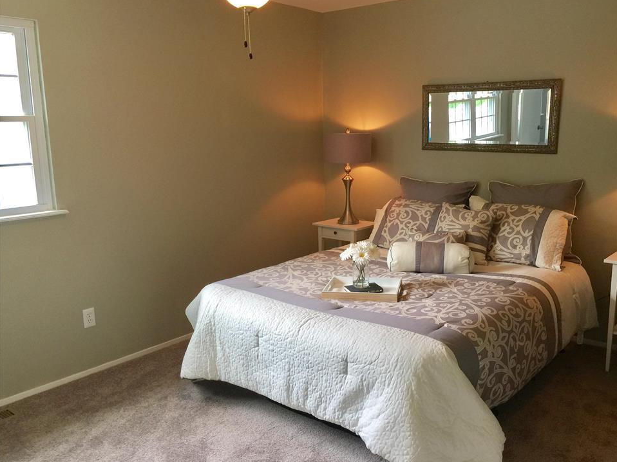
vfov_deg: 45.4
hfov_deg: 58.3
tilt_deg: -9.7
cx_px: 328
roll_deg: -0.1
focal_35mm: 31
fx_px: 552
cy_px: 230
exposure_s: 1/30
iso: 32
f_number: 2.2
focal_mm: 4.15
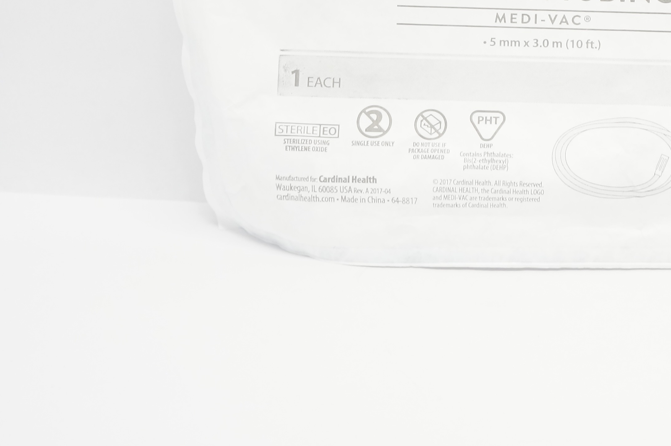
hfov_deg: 28.8
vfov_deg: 19.6
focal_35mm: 68
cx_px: 574
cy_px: 43
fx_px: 1266
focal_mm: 20
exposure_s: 1/60
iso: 800
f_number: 6.3
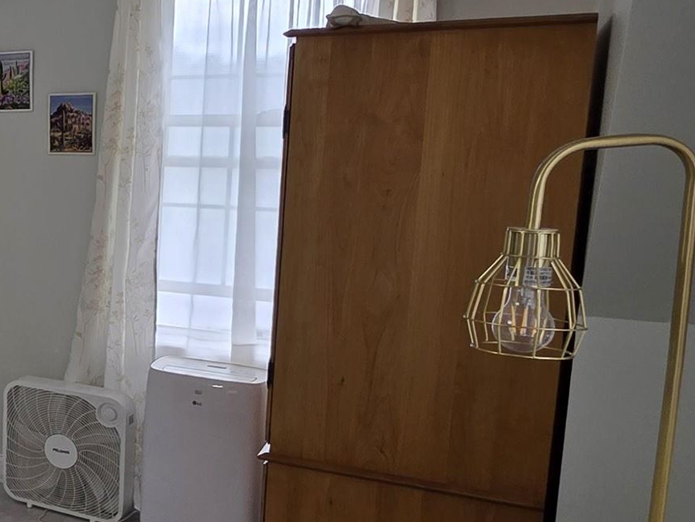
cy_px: 259
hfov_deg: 31.5
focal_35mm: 46
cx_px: -215
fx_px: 924
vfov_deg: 31.5
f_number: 1.9
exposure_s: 1/120
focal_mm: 2.2
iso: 100
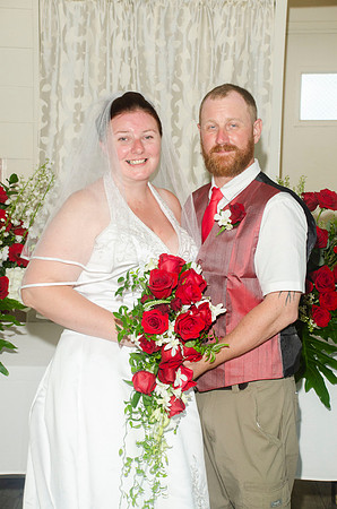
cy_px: 254
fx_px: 931
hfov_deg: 20.5
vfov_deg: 30.6
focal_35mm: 66
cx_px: 168
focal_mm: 44
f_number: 5.6
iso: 400
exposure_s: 1/250
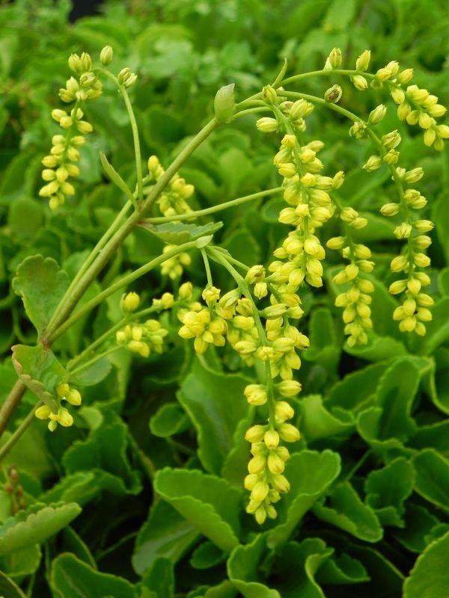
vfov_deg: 36.8
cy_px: 299
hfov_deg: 28.0
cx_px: 224
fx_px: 899
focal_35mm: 52
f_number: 4
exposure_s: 1/100
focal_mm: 9.2
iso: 160
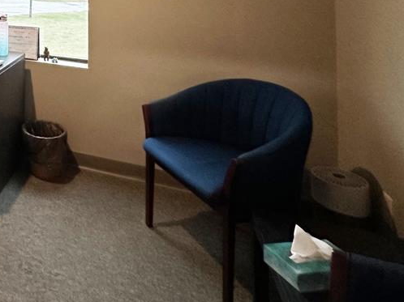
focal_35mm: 36
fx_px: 420
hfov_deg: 41.4
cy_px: -57
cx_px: -37
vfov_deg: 32.9
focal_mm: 2.22
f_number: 2.2
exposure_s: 1/60
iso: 320
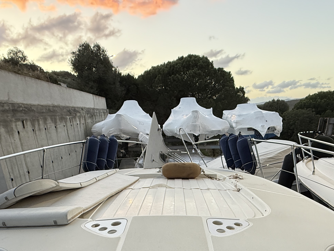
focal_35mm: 29
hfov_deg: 61.6
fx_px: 280
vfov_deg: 43.3
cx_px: 177
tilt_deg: -22.5
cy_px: 235
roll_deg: +1.8
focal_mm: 2.22
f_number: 2.2
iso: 160
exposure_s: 1/99
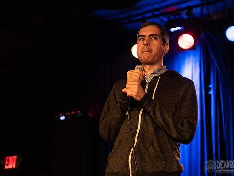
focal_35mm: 88
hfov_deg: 22.2
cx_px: 134
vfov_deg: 16.8
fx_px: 595
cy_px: 74
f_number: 3.2
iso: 3200
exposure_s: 1/80
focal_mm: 70
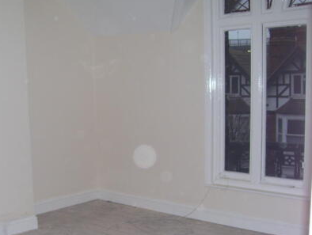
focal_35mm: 53
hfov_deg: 35.5
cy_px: 169
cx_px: 86
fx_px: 479
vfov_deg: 27.3
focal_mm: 6
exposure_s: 1/60
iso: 100
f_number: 2.7
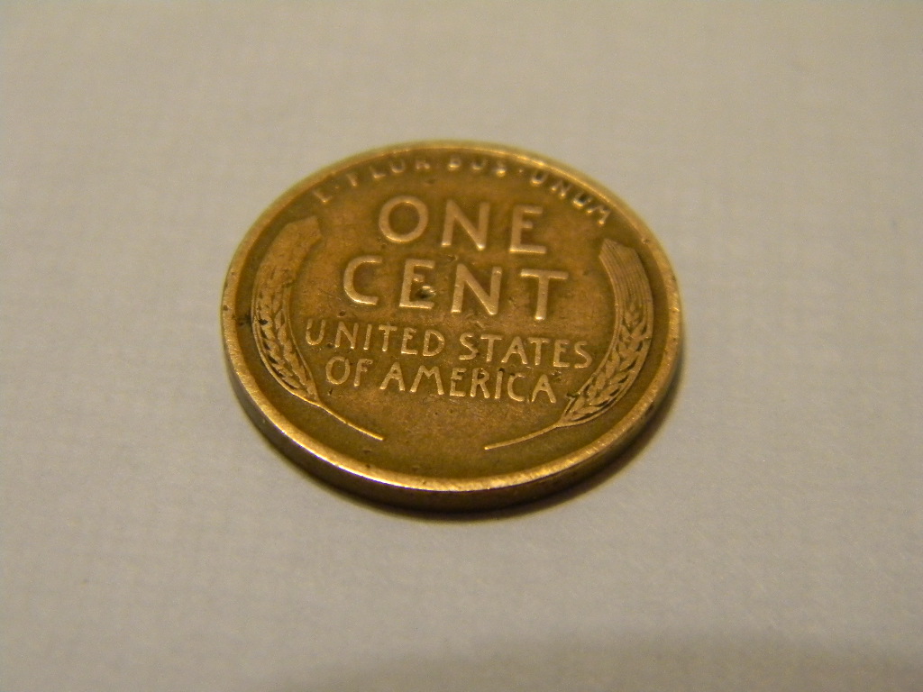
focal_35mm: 67
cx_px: 462
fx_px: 1786
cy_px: 346
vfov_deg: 21.9
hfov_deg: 29.0
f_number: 4.3
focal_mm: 12.2
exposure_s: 1/31.1
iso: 400
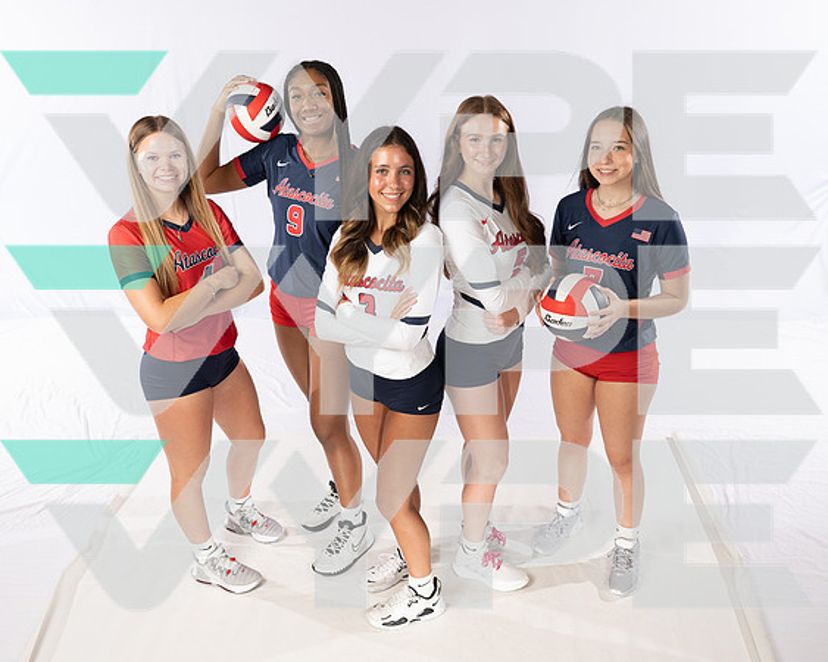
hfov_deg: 55.9
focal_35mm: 32
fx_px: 780
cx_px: 417
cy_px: 330
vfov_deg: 46.0
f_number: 5.6
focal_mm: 27
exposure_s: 1/250
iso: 250
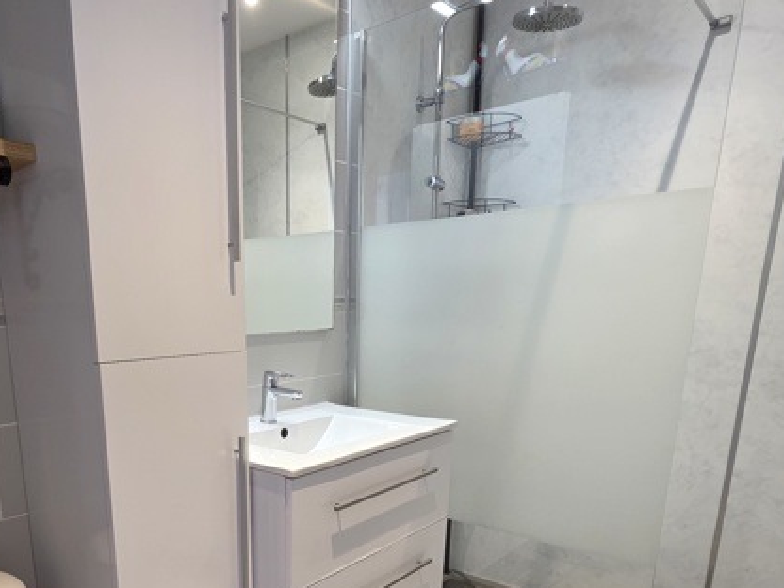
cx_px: 262
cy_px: 456
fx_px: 566
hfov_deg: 67.5
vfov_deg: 52.0
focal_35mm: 25
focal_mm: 2.2
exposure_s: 1/50
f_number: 2.2
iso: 160
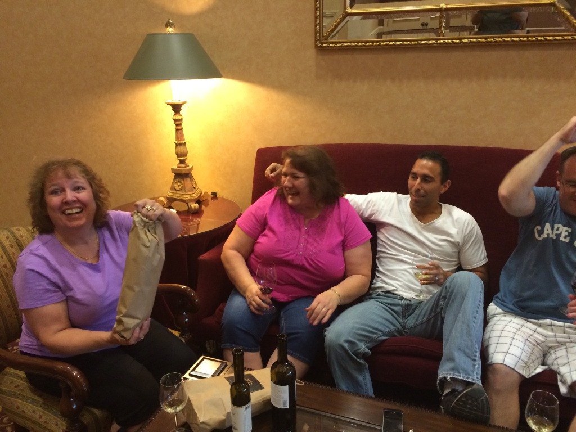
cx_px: 288
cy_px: 216
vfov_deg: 48.2
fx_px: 483
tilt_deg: -19.7
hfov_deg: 61.7
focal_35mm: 29
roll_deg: +1.3
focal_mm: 4.15
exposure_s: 1/30
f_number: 2.2
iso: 200
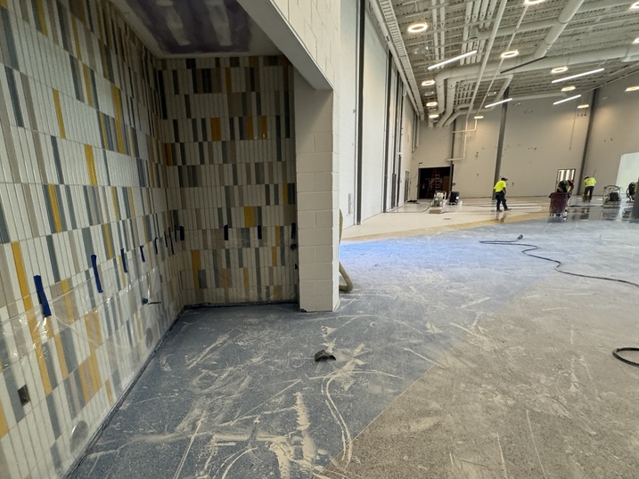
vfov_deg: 65.4
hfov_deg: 81.3
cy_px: 288
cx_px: 277
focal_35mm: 20
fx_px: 369
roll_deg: -0.2
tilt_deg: -14.6
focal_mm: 2.22
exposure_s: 1/120
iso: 250
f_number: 2.2
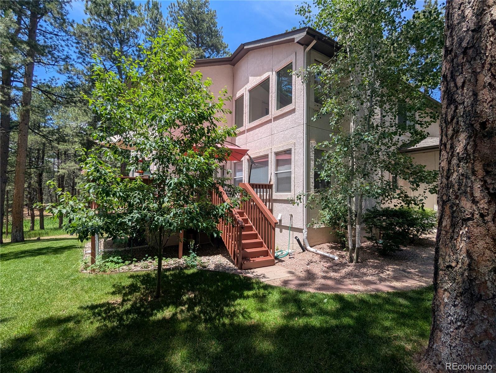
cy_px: 186
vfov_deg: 78.2
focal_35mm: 16
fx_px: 230
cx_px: 248
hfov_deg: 94.4
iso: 51
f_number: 2.2
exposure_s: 1/1058
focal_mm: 2.35
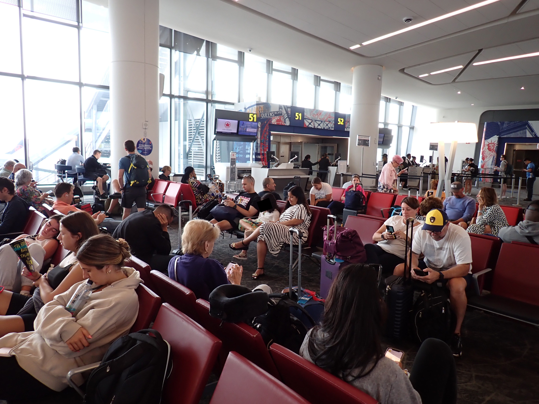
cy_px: 202
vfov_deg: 54.9
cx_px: 270
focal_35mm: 25
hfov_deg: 69.4
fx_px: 389
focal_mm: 4.5
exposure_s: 1/125
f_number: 2
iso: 125
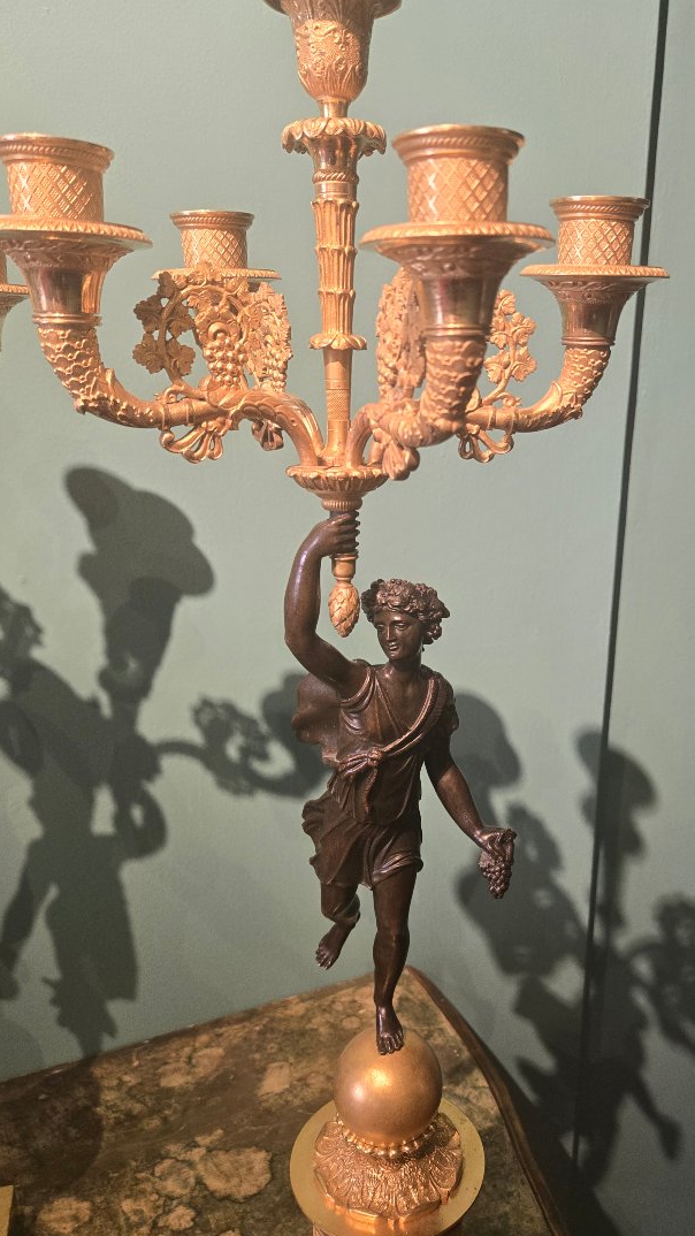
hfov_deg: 41.3
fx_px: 917
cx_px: 422
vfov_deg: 67.9
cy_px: 635
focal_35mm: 28
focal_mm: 5.4
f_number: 1.8
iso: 250
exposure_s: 1/100
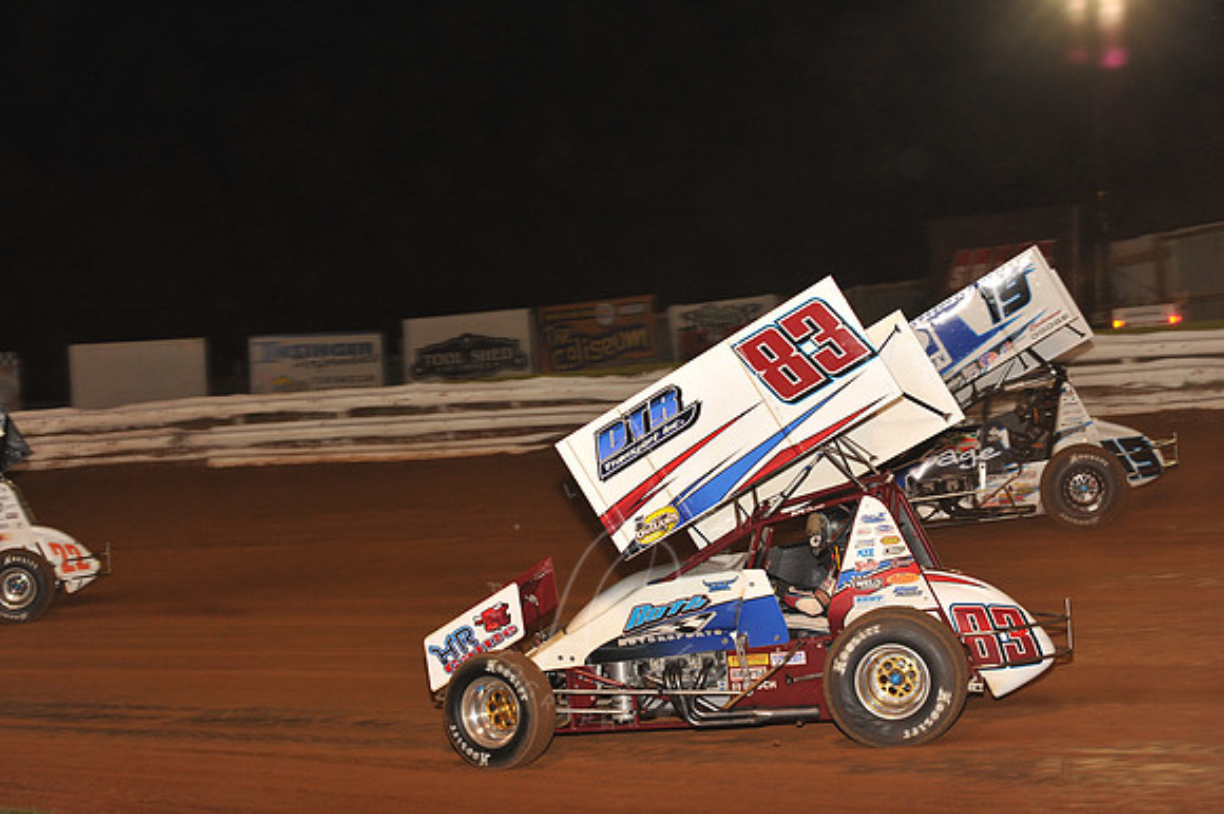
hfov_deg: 25.4
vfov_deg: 17.0
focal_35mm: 80
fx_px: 2718
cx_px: 612
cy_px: 407
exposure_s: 1/320
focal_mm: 80
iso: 1250
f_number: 6.3
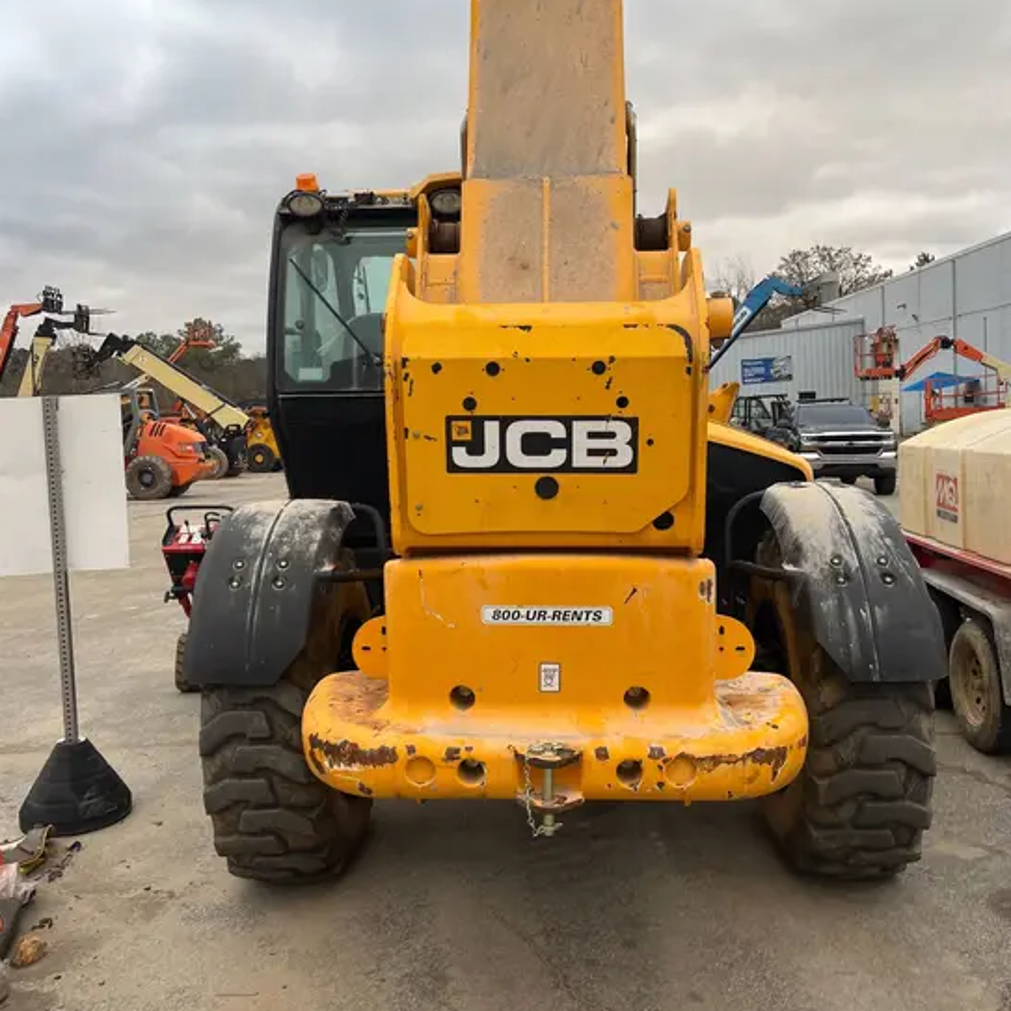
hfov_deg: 52.5
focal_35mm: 31
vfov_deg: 52.5
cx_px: 510
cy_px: 468
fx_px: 1024
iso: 32
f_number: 1.6
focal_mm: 5.1
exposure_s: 1/126
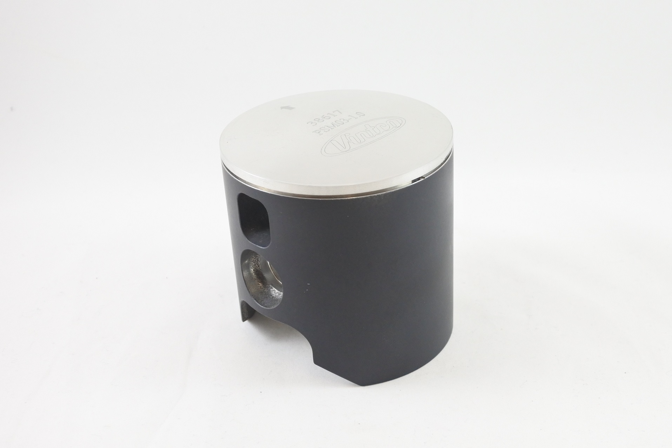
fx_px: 747
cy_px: 224
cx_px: 336
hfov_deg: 48.5
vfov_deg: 33.4
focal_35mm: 40
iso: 640
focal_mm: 15
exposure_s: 1/125
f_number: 4.2
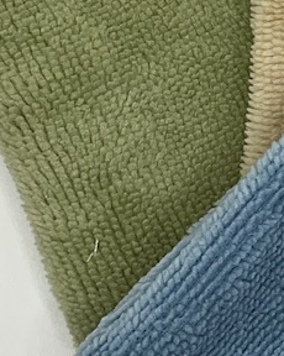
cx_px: 449
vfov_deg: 15.1
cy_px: 30
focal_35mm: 126
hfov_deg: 11.6
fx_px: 1325
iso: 20
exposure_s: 1/204
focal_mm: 3
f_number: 1.8
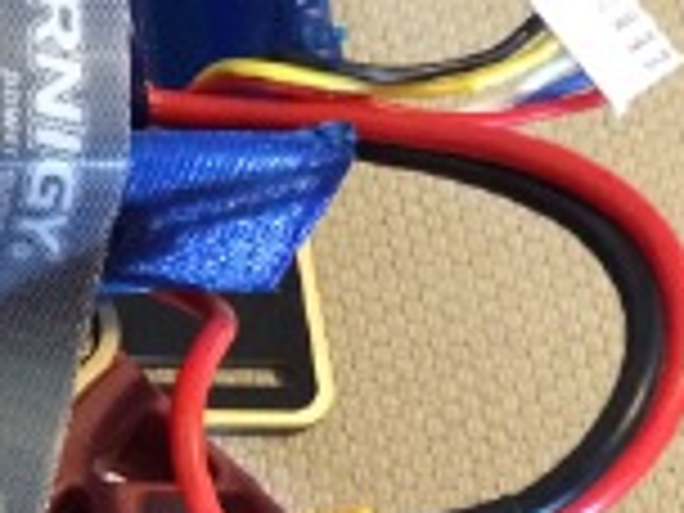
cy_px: 292
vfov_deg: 14.5
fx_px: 2015
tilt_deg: -59.8
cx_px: -398
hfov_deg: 17.1
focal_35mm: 102
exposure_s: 1/15
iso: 400
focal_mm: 4.15
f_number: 2.2
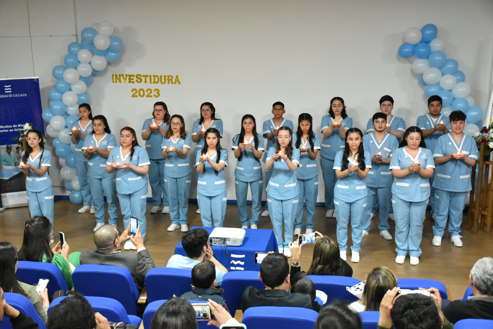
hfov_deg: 47.9
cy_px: 164
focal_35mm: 40
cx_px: 246
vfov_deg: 33.1
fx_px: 555
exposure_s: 1/50
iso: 4000
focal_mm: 27
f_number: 4
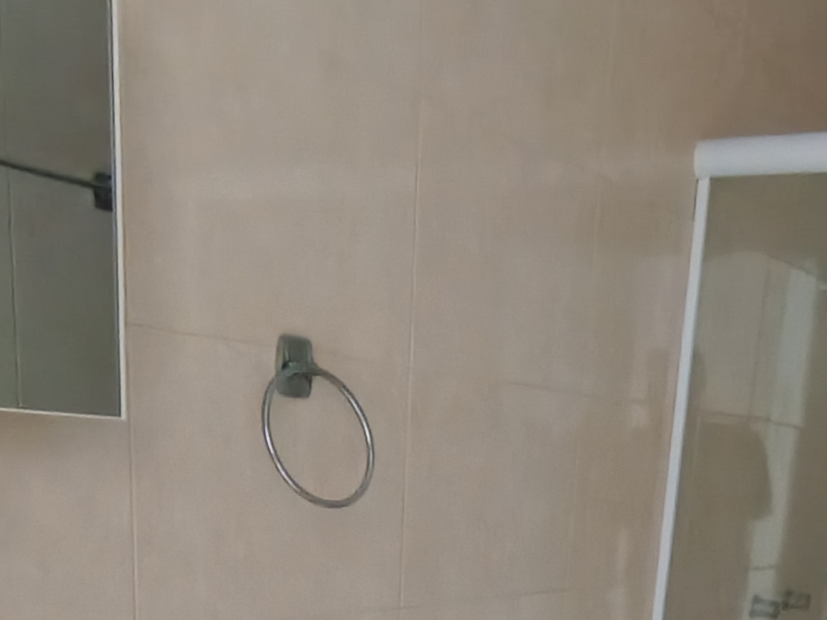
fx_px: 1123
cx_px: 573
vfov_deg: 26.6
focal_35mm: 47
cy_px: 782
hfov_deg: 39.8
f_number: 2.2
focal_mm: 1.65
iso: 790
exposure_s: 1/13.3
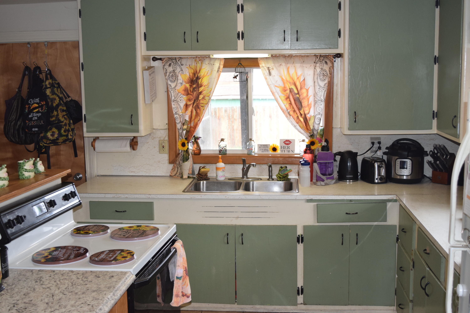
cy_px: 156
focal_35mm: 44
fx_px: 568
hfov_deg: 45.0
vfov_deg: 30.9
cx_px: 235
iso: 720
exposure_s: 1/125
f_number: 5.6
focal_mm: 29
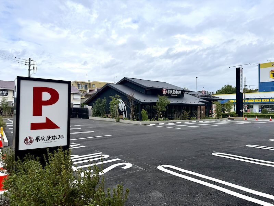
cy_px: 103
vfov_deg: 56.8
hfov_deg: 71.6
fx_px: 190
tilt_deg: +1.6
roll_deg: -1.1
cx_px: 137
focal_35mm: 24
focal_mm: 6.76
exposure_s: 1/3584
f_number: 1.78
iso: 80
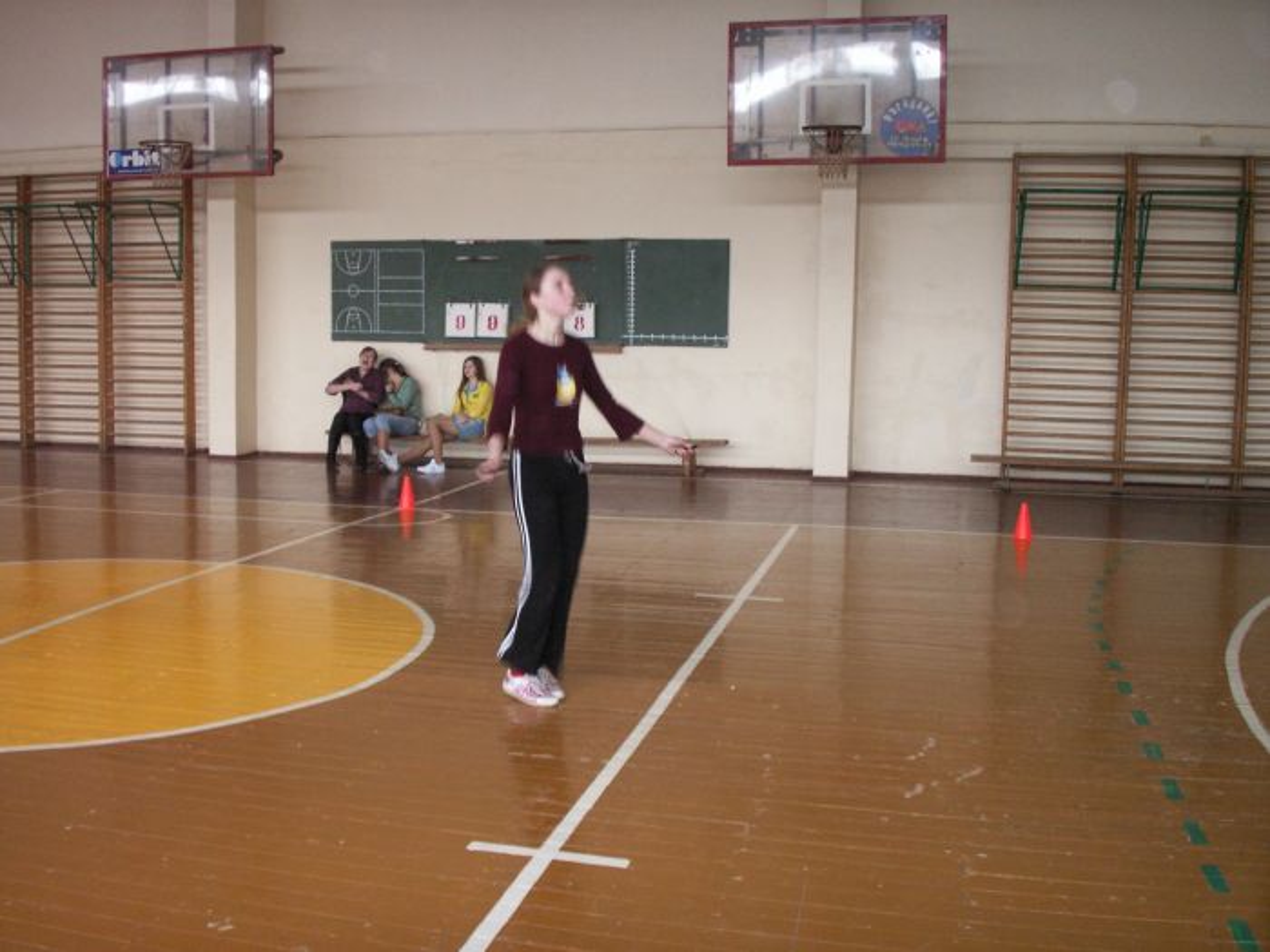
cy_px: 476
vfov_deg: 38.7
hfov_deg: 50.1
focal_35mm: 37
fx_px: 1357
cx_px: 635
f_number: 3.5
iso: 160
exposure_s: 1/40
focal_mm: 7.7
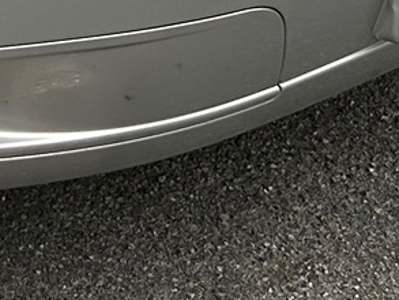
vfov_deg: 7.8
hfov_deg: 11.5
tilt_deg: -9.4
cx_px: -204
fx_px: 1903
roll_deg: +0.5
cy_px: -588
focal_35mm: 165
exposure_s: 1/373
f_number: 1.78
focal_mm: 6.86
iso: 80
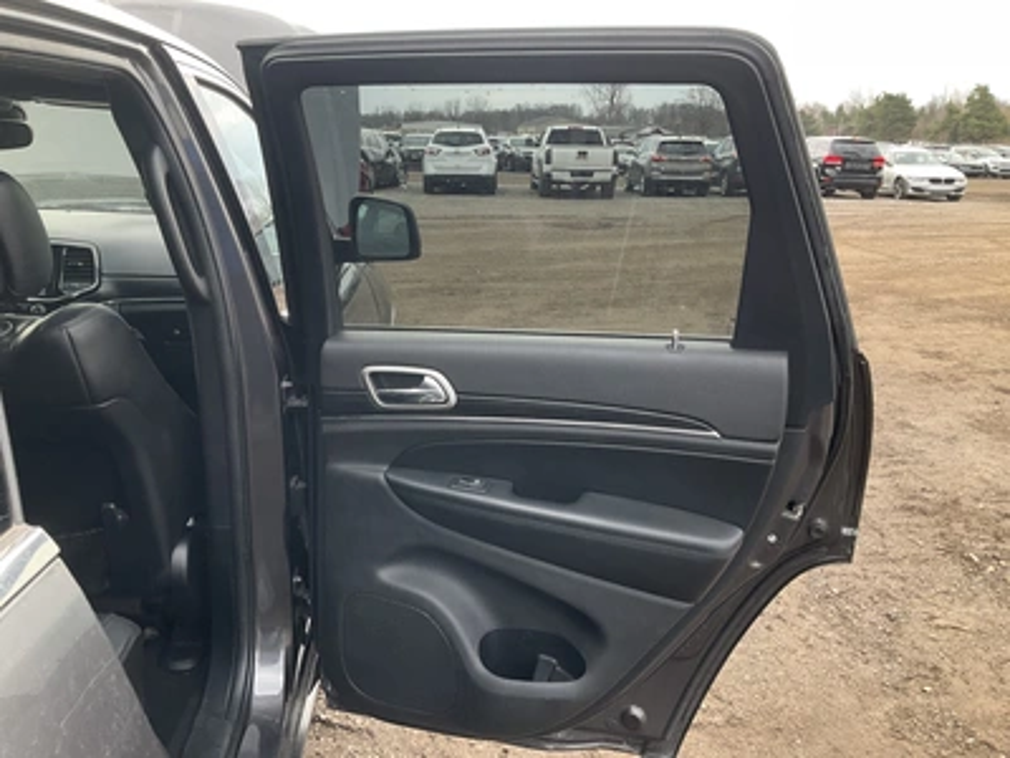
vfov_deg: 48.2
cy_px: 379
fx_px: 846
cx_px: 505
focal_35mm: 29
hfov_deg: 61.7
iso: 64
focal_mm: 3
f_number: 1.8
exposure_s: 1/122
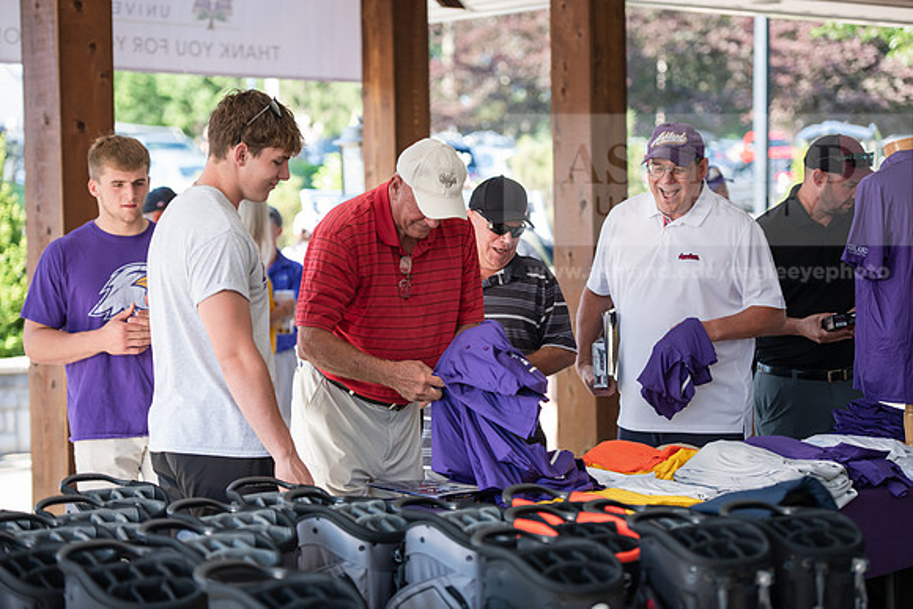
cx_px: 456
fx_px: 2537
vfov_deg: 13.7
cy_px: 304
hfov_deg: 20.4
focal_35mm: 100
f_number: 3.2
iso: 320
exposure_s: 1/320
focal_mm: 100
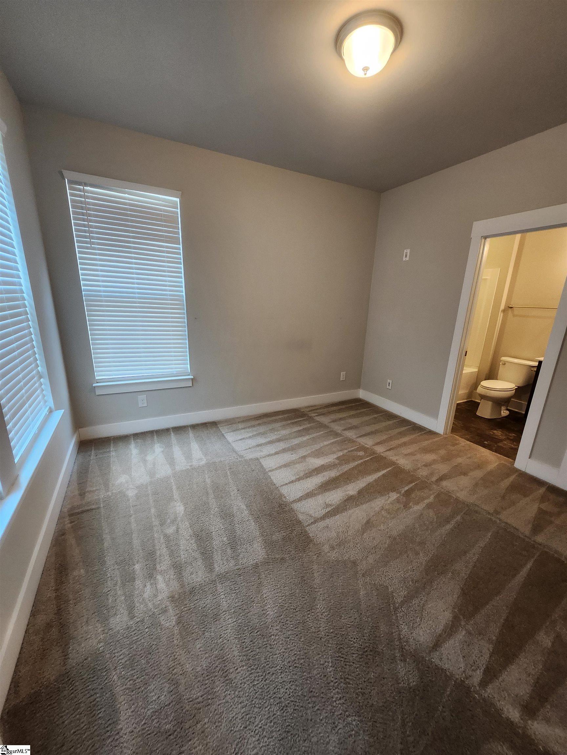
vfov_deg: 106.2
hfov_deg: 89.9
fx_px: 284
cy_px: 378
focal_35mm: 13
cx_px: 284
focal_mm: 1.74
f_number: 2.2
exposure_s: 1/60
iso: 400
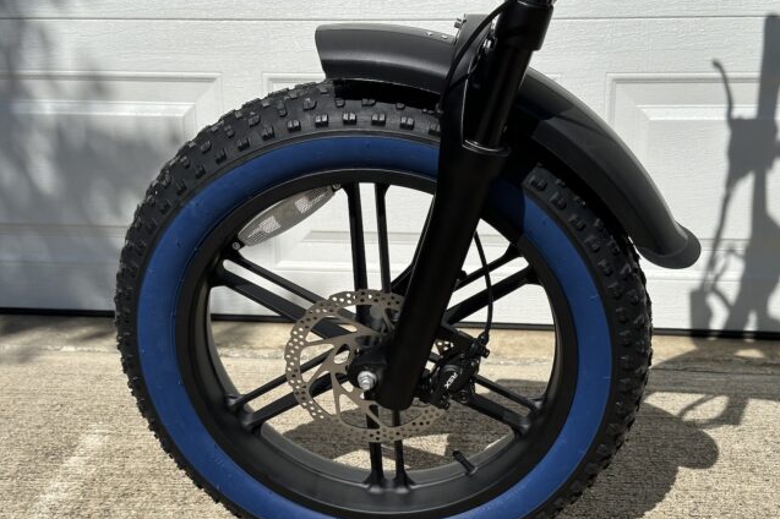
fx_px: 1104
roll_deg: +0.9
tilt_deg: -16.8
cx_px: 397
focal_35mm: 51
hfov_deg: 38.9
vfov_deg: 26.4
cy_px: 291
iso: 64
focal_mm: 6.86
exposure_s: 1/6623
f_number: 1.78
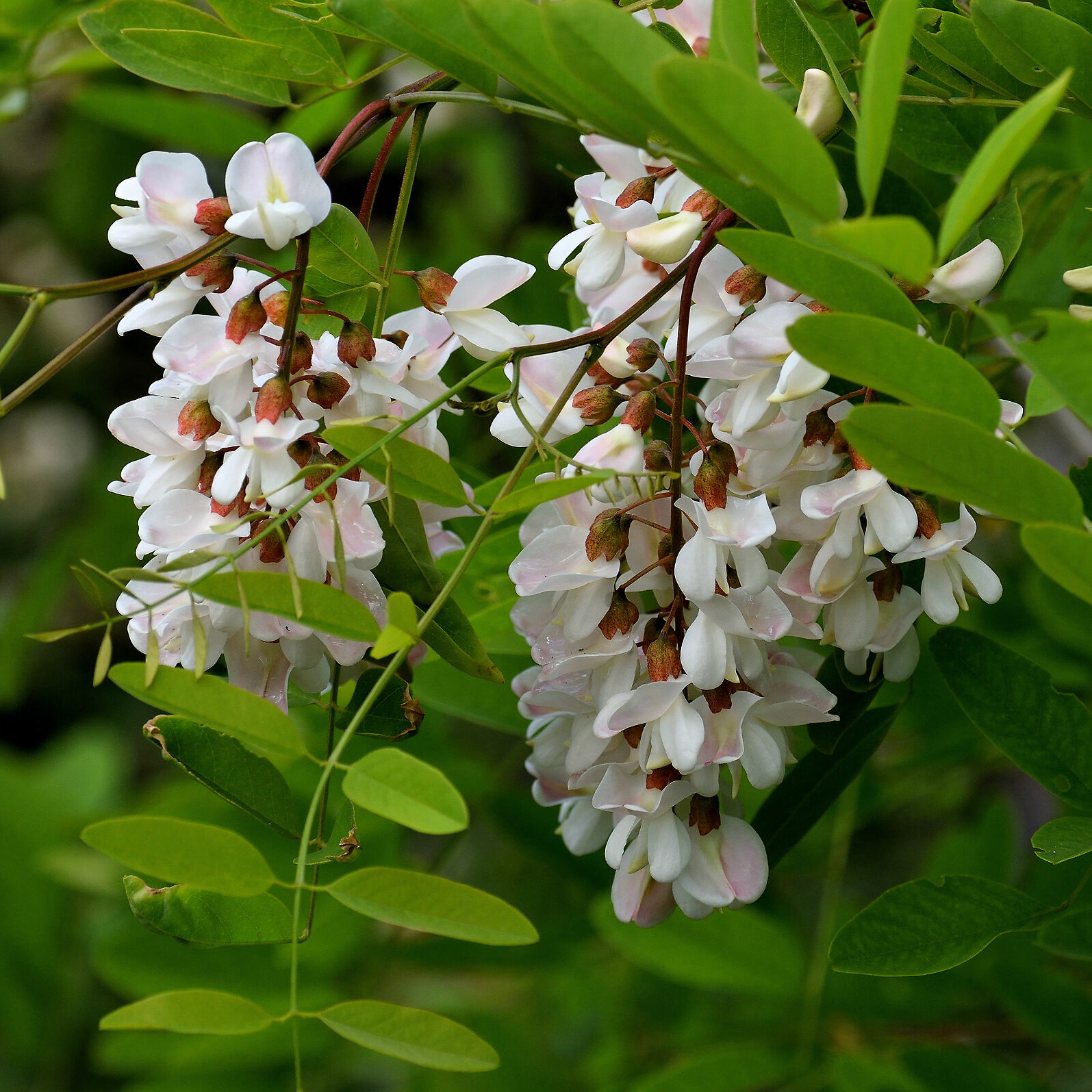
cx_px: 574
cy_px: 546
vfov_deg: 5.4
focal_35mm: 326
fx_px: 11635
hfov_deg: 5.4
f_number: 11
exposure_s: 1/200
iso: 100
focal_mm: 170
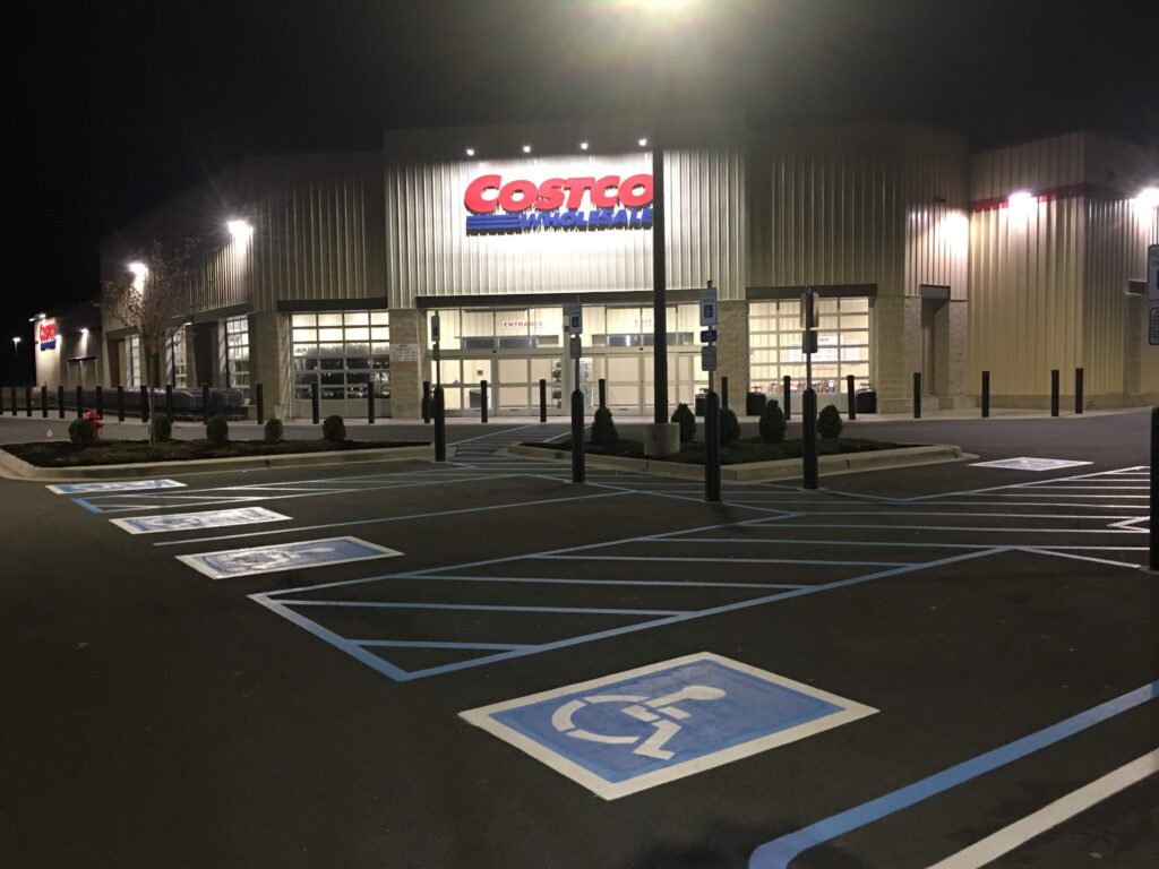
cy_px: 434
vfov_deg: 48.2
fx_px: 971
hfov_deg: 61.7
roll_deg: +0.0
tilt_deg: -2.4
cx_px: 580
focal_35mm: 29
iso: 80
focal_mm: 4.15
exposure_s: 1/10
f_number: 2.2
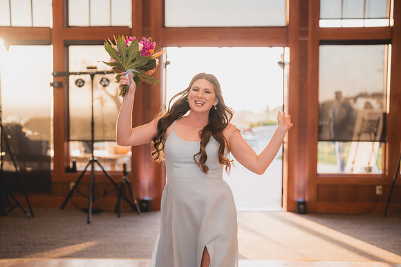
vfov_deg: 27.0
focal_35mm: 50
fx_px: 557
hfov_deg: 39.6
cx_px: 200
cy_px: 134
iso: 125
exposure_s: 1/250
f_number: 1.8
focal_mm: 50
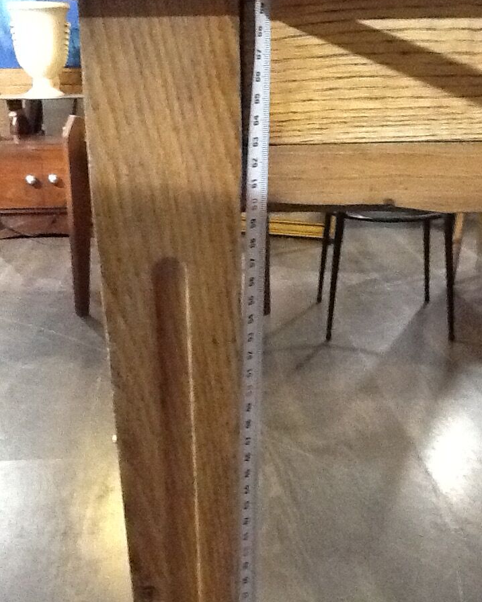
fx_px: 820
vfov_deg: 40.3
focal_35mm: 46
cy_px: 281
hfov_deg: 32.8
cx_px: 241
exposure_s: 1/17
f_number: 2.4
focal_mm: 2.03
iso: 500
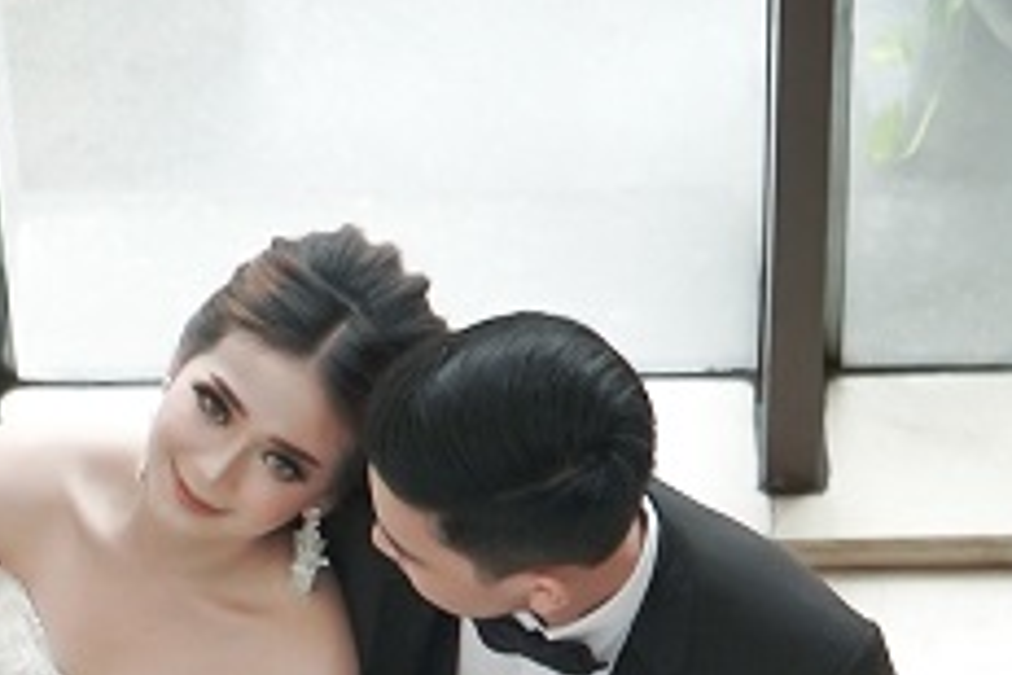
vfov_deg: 5.8
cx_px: -44
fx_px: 6577
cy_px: 1293
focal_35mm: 234
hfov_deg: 8.7
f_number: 4
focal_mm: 40
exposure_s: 1/125
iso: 640
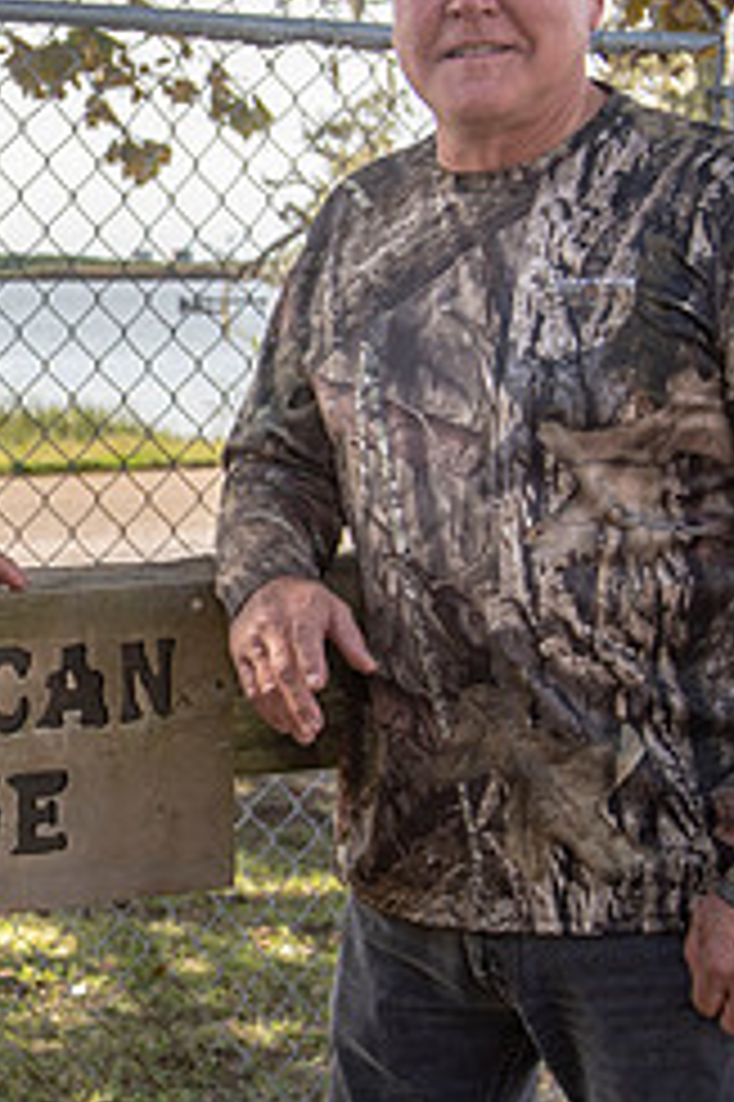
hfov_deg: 15.9
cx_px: -104
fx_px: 2542
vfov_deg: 24.5
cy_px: 502
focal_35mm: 83
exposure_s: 1/320
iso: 250
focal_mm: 35
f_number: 7.1
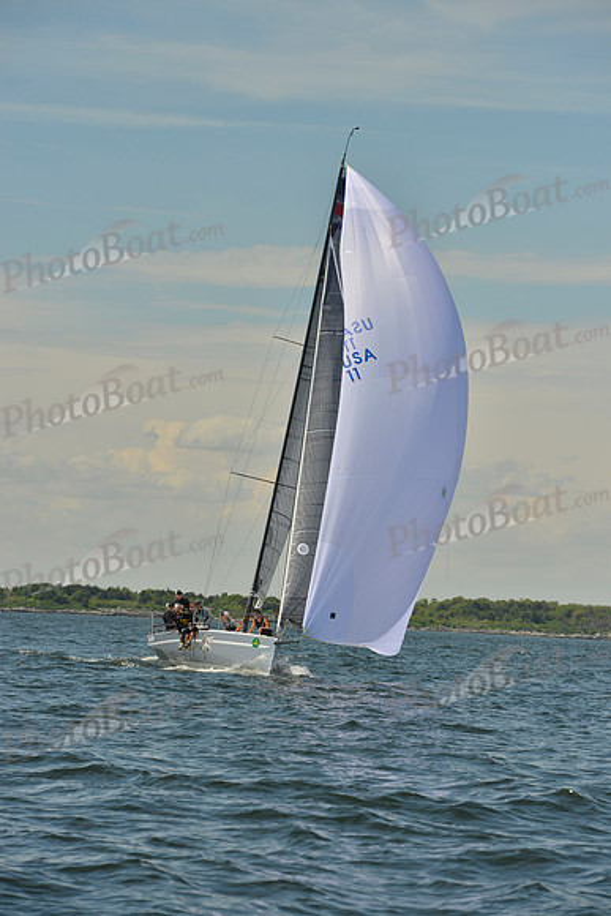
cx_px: 306
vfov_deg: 14.2
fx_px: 3689
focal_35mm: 145
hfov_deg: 9.5
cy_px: 458
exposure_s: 1/1600
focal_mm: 145
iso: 280
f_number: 9
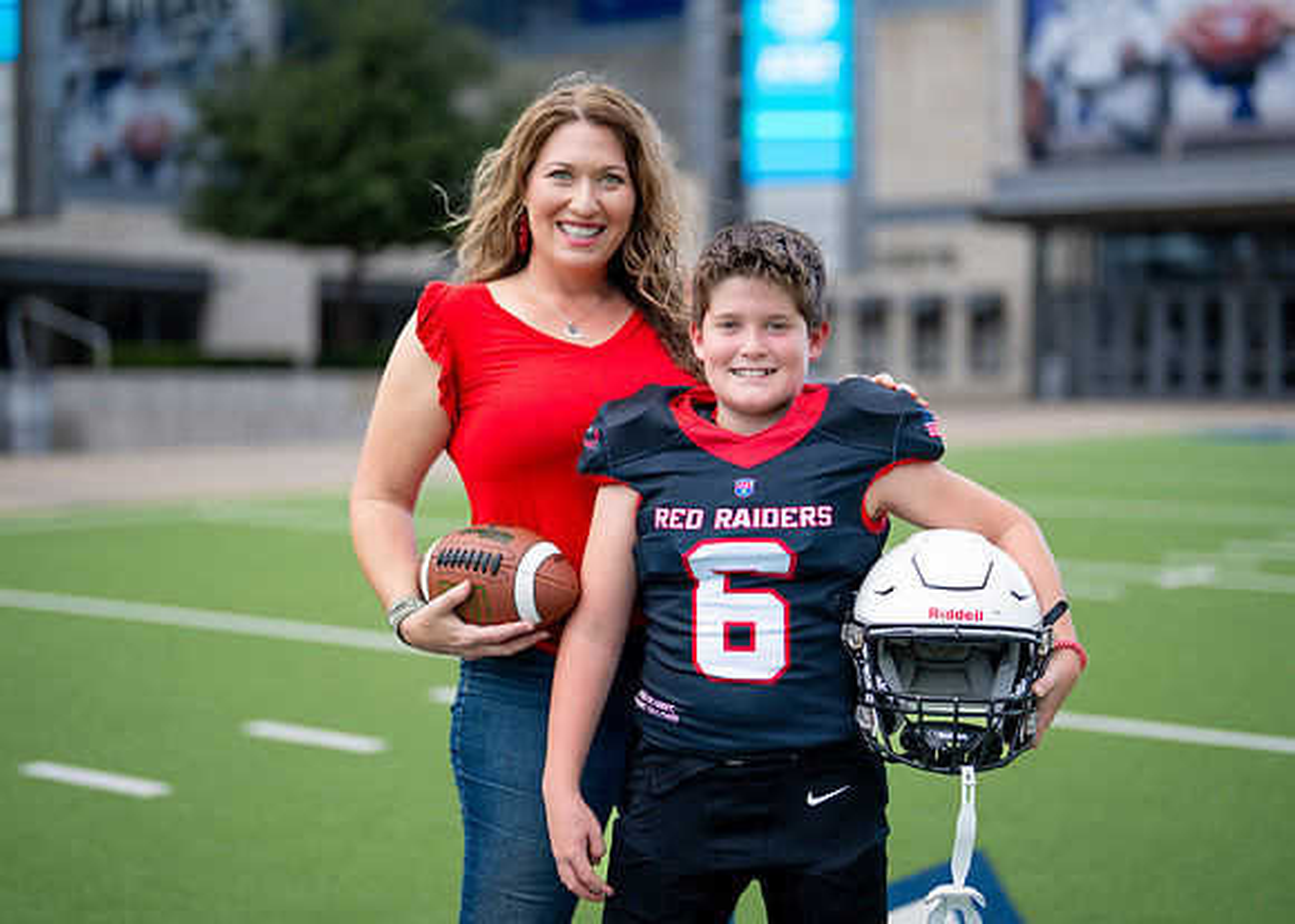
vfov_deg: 23.7
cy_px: 399
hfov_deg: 32.8
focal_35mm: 60
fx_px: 2200
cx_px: 647
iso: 100
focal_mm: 50
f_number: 1.2
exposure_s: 1/1600
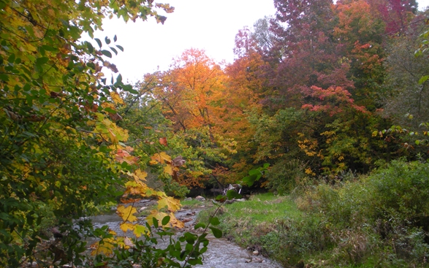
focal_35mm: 39
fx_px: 456
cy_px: 128
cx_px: 218
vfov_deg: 32.8
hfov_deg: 50.4
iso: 114
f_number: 3.5
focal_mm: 6.3
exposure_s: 1/135
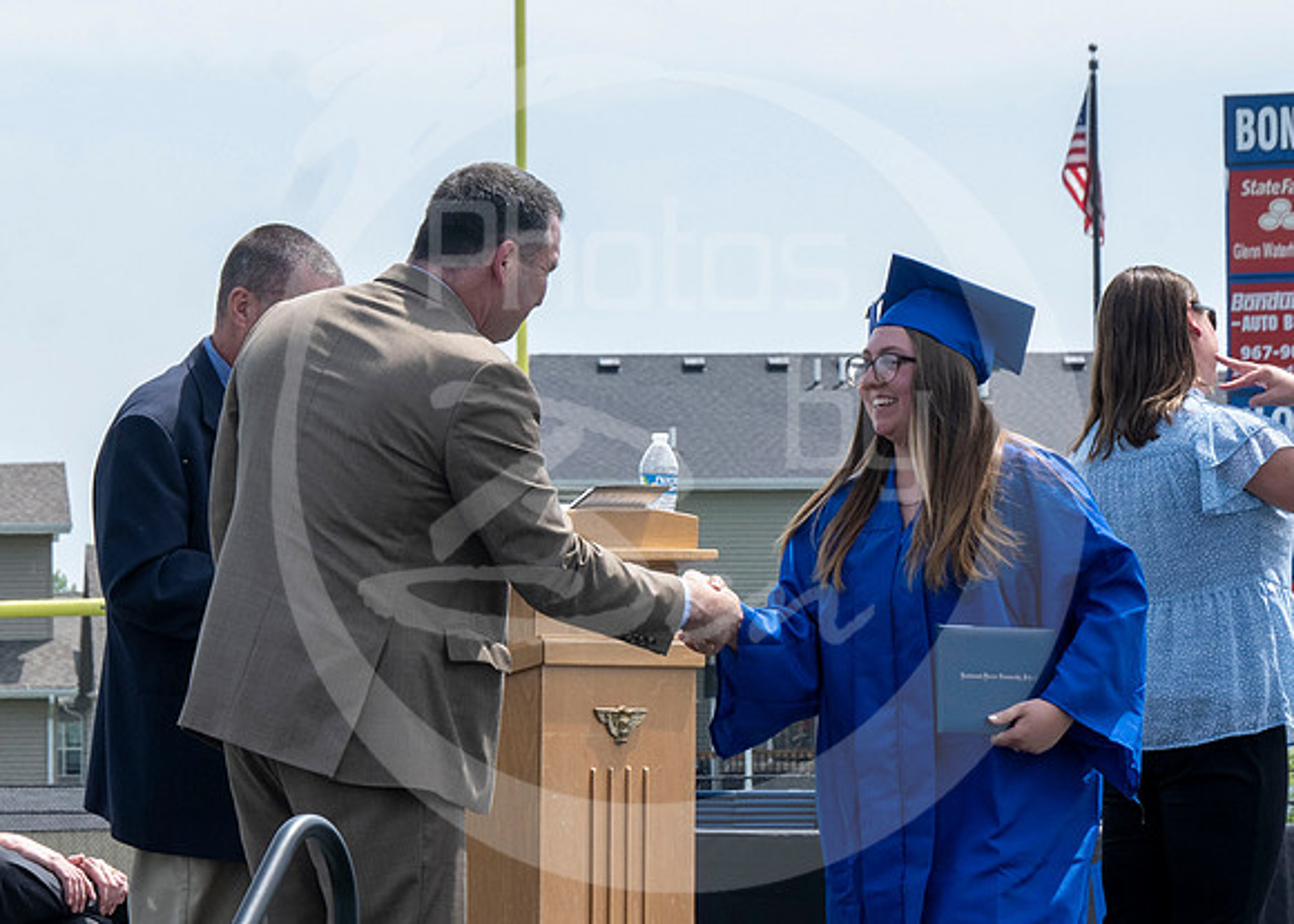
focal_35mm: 234
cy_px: 447
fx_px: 8603
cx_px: 411
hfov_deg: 8.6
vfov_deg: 6.1
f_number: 10
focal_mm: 77
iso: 200
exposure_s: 1/250
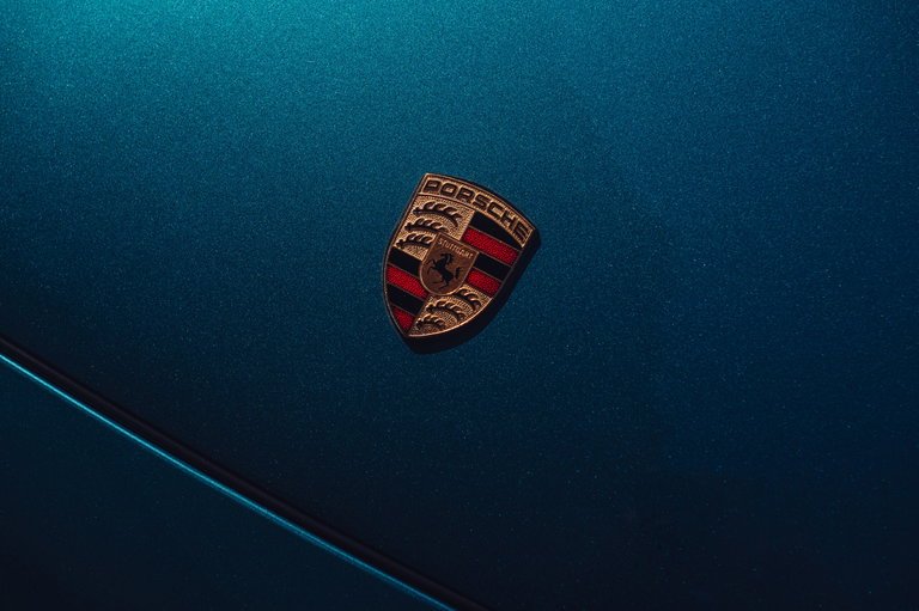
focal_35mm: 70
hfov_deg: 28.9
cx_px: 460
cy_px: 306
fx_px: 1786
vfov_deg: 19.4
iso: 200
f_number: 7.1
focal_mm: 70
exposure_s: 1/320
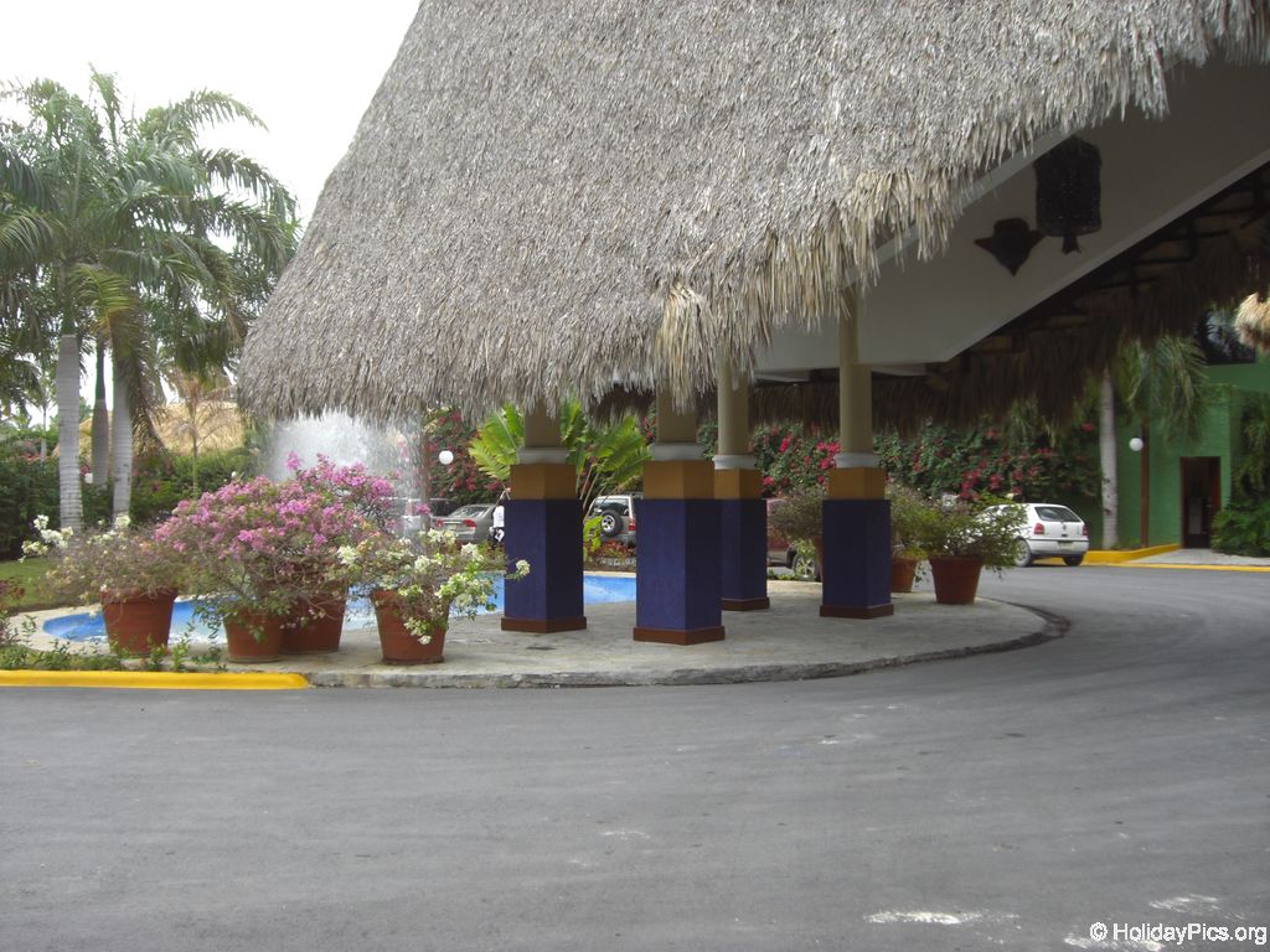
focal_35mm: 38
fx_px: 1394
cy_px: 476
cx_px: 635
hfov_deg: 49.0
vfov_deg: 37.7
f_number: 2.7
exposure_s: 1/100
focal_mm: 6.2
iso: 64
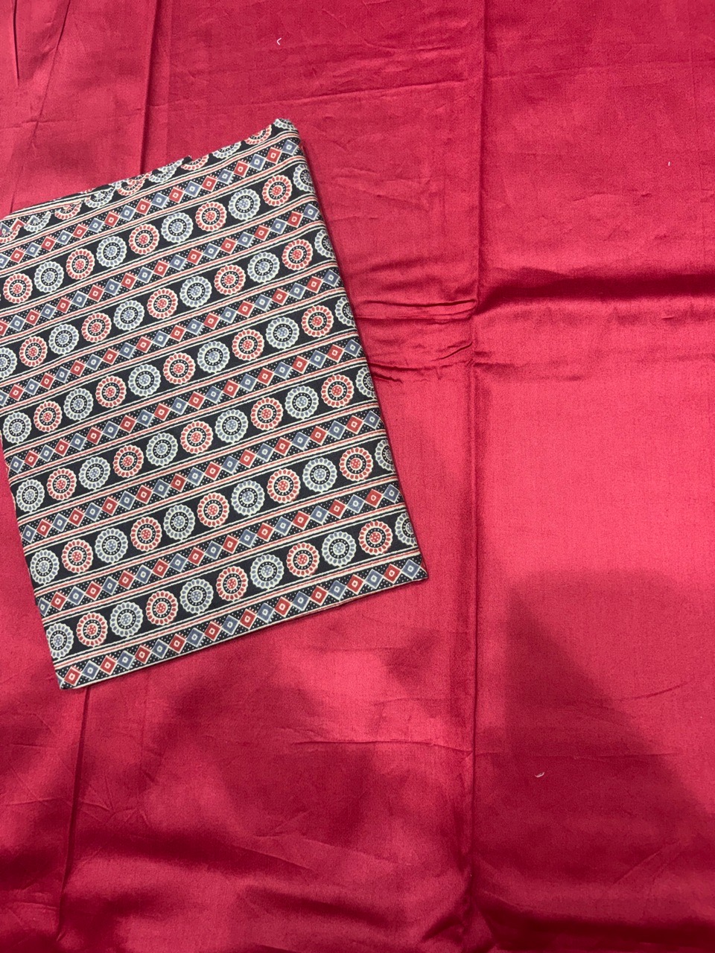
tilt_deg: -77.0
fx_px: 716
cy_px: 476
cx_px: 358
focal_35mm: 26
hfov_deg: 53.1
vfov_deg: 67.3
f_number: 1.6
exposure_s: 1/100
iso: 100
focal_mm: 5.96
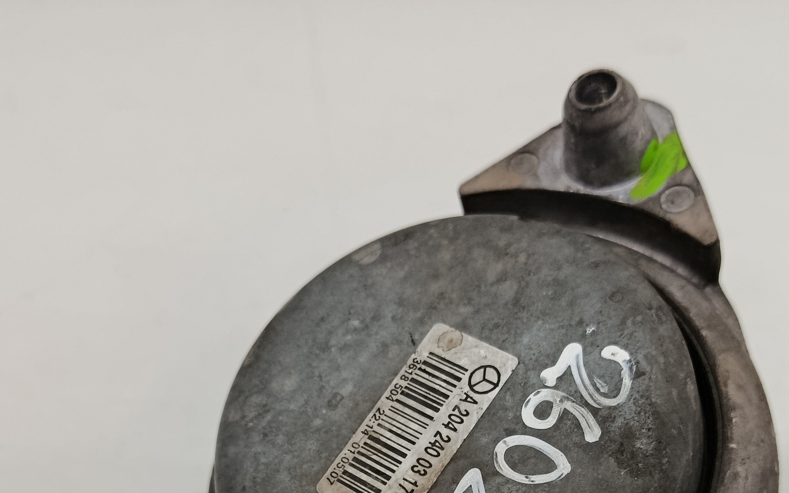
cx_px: 460
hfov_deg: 41.7
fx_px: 1032
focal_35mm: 48
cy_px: 537
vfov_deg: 25.1
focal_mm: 5.24
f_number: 1.7
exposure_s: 1/100
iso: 898
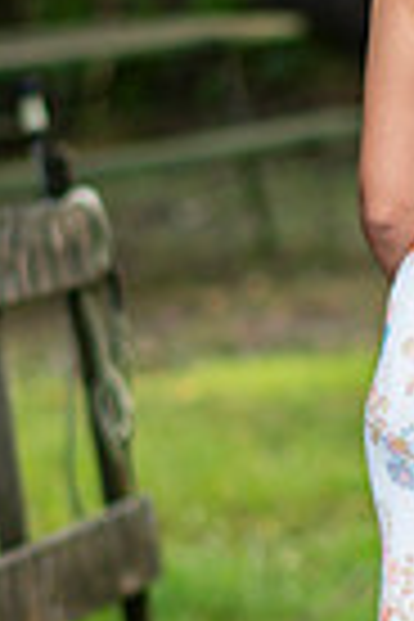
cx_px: 490
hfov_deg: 3.3
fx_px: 7141
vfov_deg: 5.0
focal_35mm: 414
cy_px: 454
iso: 100
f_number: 2
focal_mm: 85
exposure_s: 1/125
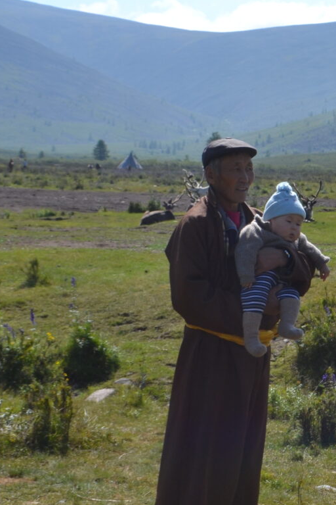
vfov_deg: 19.4
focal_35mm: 105
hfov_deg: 12.9
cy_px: 148
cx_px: 329
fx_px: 1470
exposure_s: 1/250
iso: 100
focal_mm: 28
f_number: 8
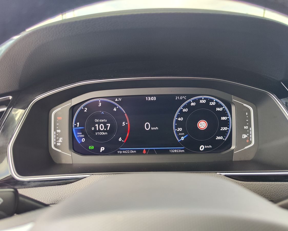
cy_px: 116
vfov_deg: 58.8
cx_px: 137
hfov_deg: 70.2
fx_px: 205
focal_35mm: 24
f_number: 1.69
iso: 117
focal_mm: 7.01
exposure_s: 1/100
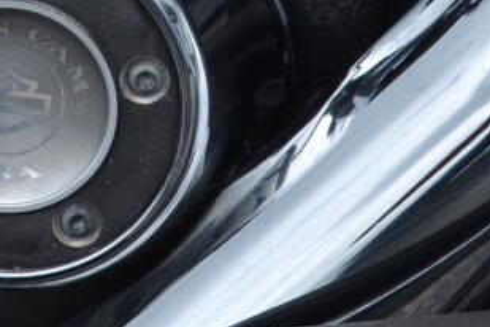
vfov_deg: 4.3
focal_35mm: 311
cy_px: -555
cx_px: 127
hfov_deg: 6.6
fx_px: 4233
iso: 100
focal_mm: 32
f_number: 8
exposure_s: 1/250
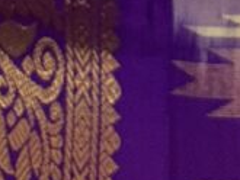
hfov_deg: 8.1
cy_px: -756
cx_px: 444
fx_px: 1637
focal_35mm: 236
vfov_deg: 5.0
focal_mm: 5.7
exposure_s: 1/105
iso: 32
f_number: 1.5
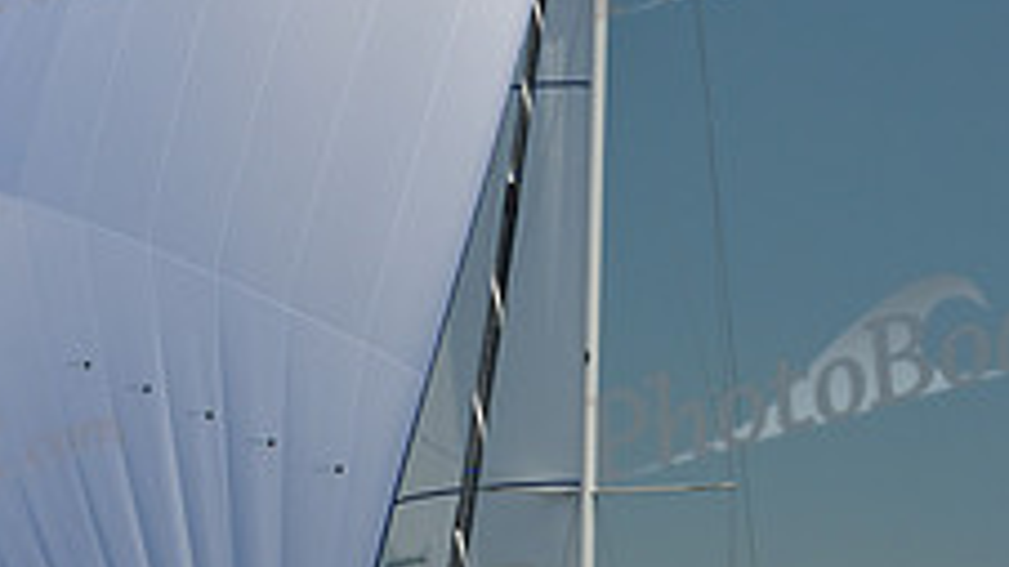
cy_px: 201
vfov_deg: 5.0
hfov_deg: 8.9
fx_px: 6473
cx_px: 355
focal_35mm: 242
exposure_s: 1/640
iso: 320
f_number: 10
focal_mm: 90
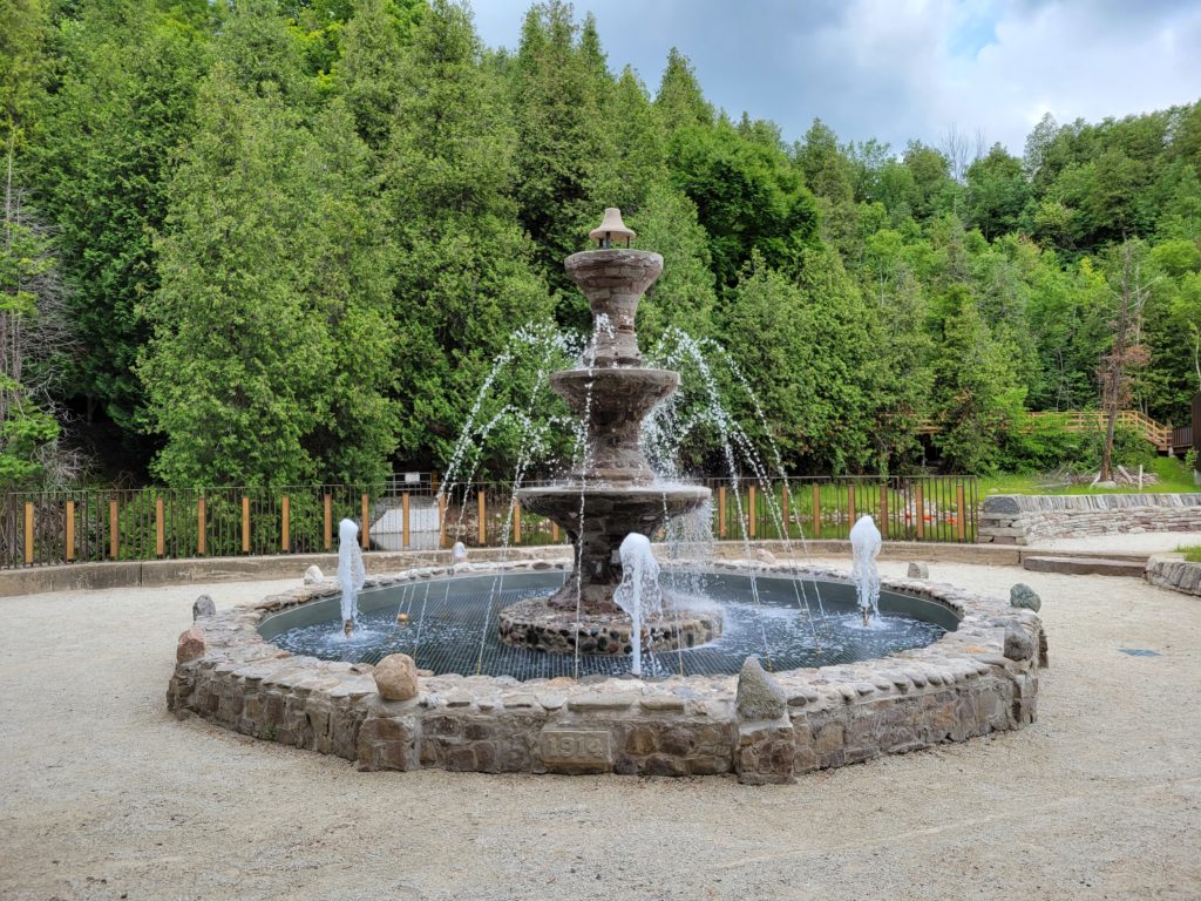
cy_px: 450
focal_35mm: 26
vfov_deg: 53.1
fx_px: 902
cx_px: 600
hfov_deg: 67.3
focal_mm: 5.4
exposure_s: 1/556
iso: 40
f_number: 1.8
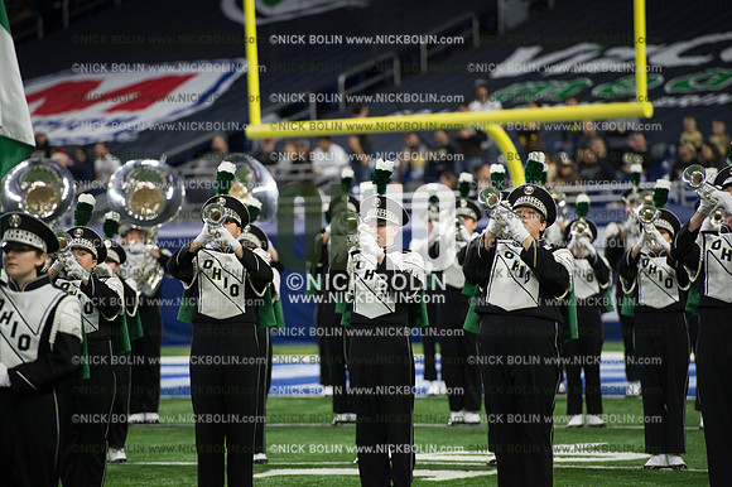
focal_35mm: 200
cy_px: 244
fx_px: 4064
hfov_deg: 10.3
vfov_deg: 6.9
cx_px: 366
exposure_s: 1/1600
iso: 2500
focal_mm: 200
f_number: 3.5
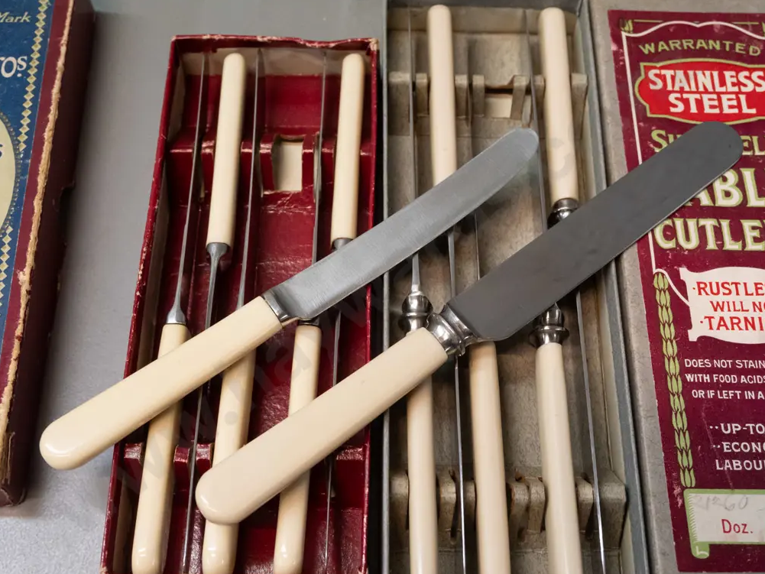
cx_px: 378
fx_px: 995
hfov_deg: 42.1
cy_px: 290
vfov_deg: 32.2
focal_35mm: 45
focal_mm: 22
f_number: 5.6
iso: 3200
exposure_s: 1/200
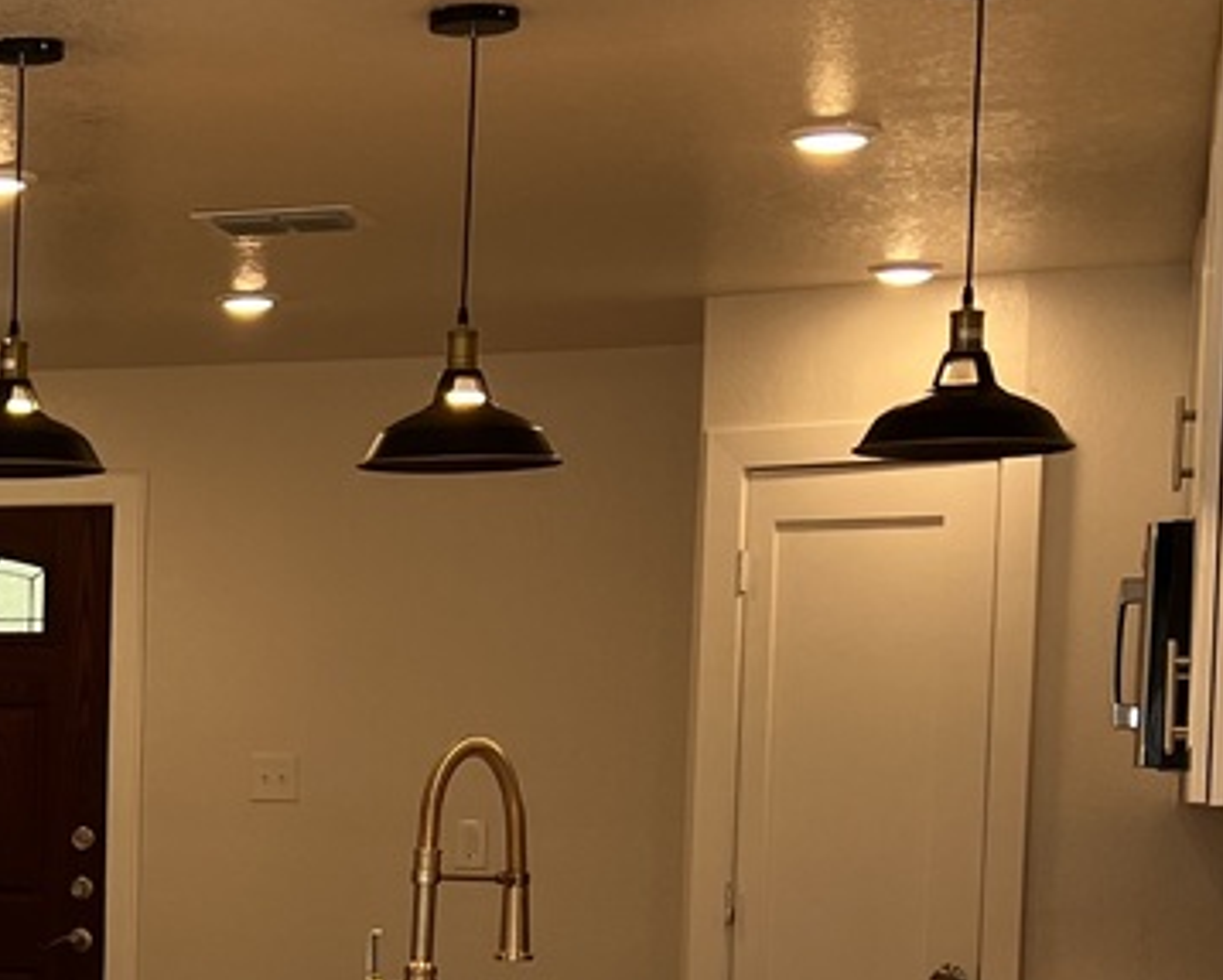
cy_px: 1052
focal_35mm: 102
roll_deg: -1.1
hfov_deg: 17.8
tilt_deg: -4.5
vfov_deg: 14.8
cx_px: -290
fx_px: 3695
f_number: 1.5
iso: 50
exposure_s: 1/121
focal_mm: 5.7
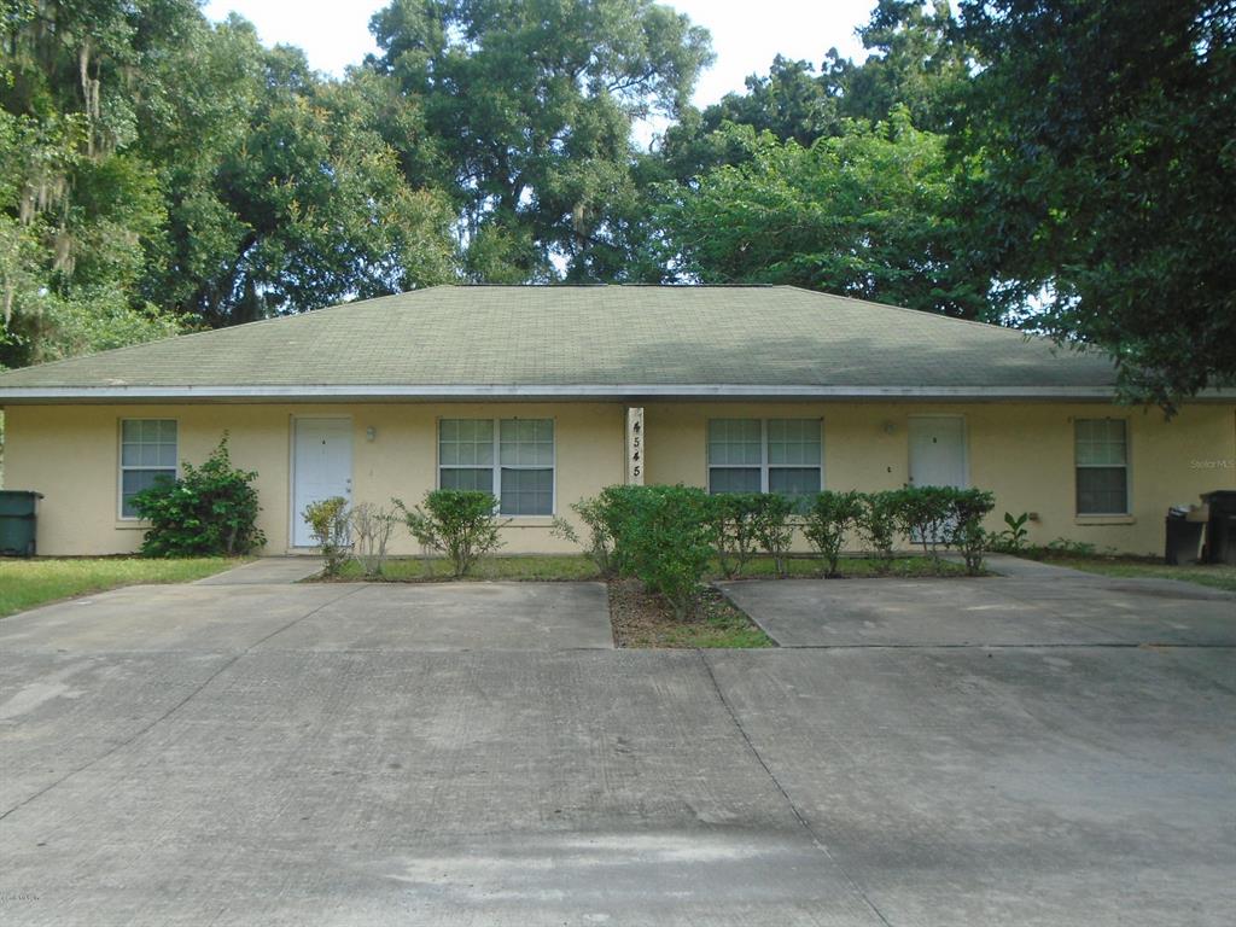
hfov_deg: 51.4
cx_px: 618
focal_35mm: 36
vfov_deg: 39.7
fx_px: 1285
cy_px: 464
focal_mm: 6.4
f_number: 3.8
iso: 100
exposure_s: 1/125
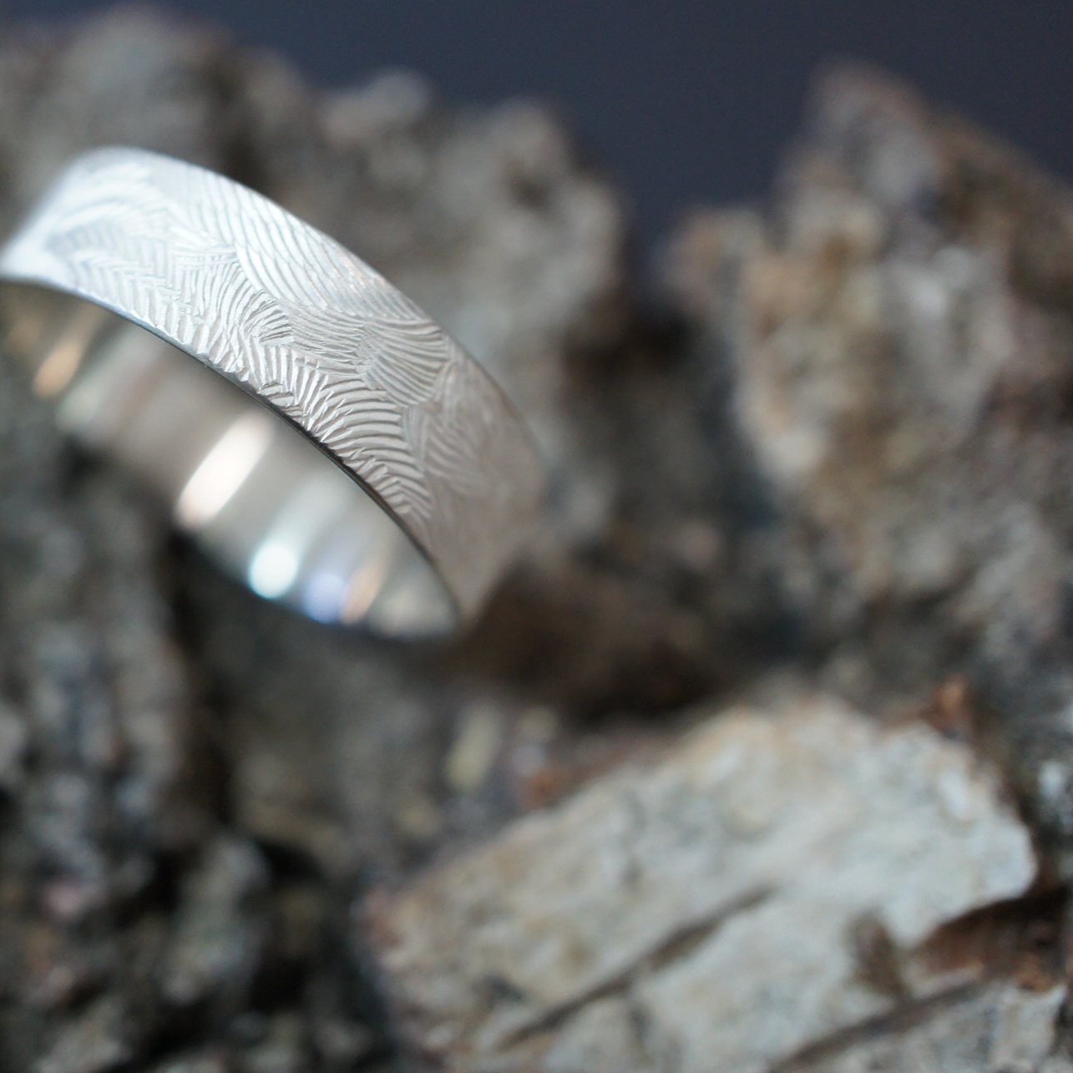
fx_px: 2385
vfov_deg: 25.4
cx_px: 293
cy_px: 516
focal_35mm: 68
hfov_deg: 25.1
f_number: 3.5
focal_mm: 30
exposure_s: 1/50
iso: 800
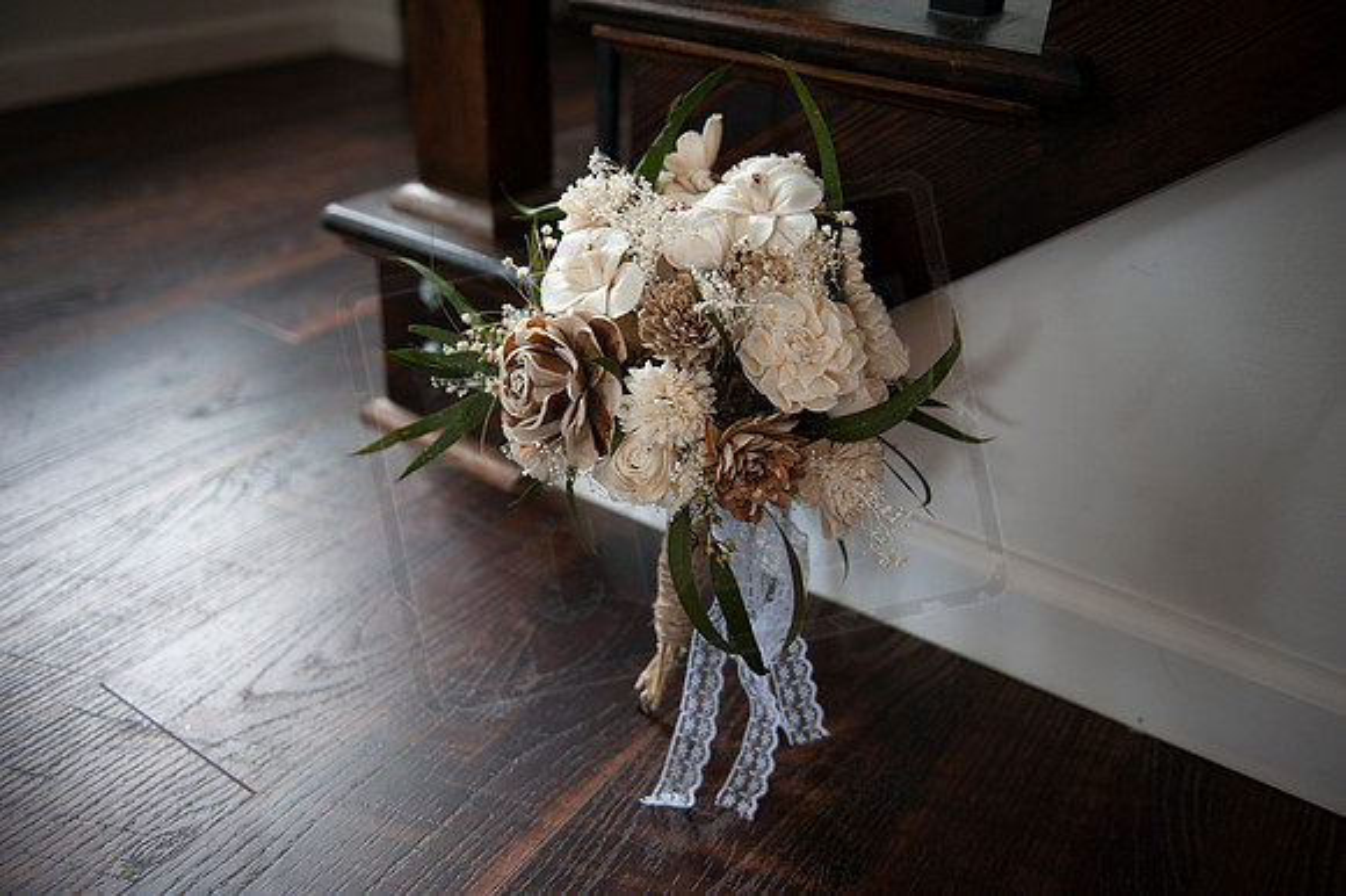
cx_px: 673
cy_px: 448
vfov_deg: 41.1
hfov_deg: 58.7
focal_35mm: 32
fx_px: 1196
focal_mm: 32
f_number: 2.8
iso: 400
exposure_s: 1/400
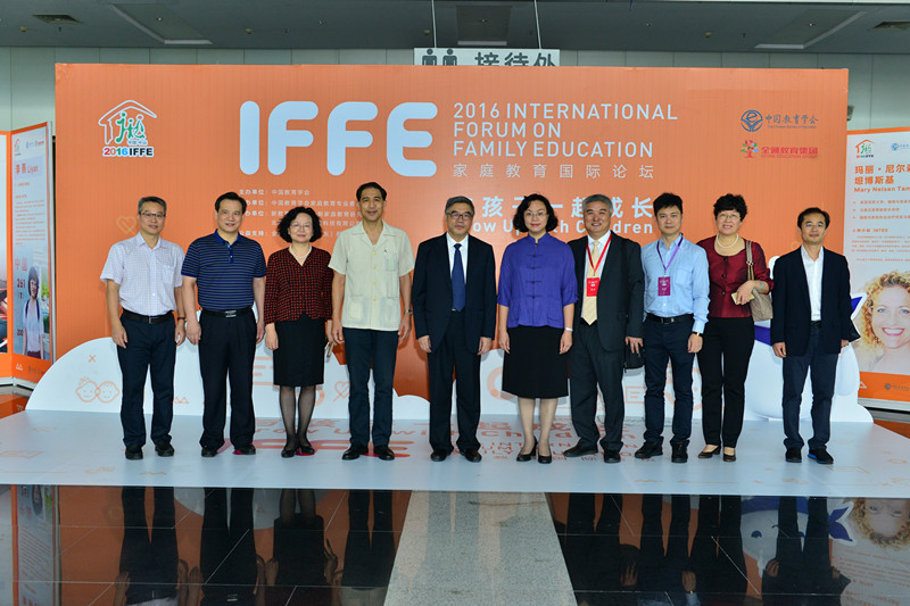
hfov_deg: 53.1
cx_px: 455
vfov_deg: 36.9
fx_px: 910
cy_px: 303
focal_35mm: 36
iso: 800
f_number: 5.6
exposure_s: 1/60
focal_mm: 36
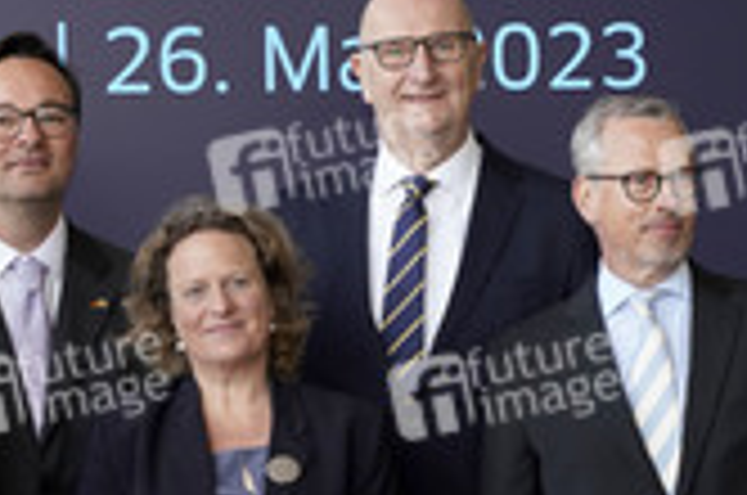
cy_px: 274
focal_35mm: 185
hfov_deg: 11.1
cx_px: 385
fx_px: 3831
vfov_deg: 7.4
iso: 640
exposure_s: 1/250
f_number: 5.6
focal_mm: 68
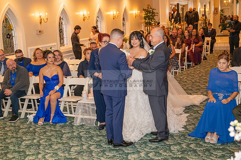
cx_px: 120
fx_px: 321
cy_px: 80
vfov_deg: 28.1
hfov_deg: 41.1
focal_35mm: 48
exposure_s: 1/125
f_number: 3.5
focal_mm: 48
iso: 1600
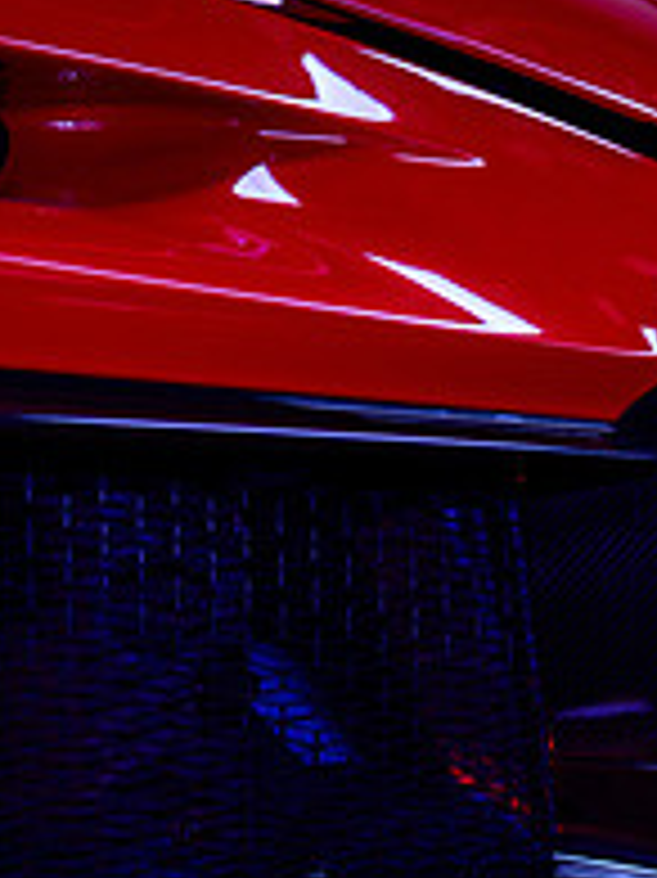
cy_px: 964
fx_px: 3268
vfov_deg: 14.9
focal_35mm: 129
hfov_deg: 11.4
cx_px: 590
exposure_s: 1/60
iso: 400
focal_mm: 58
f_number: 1.4
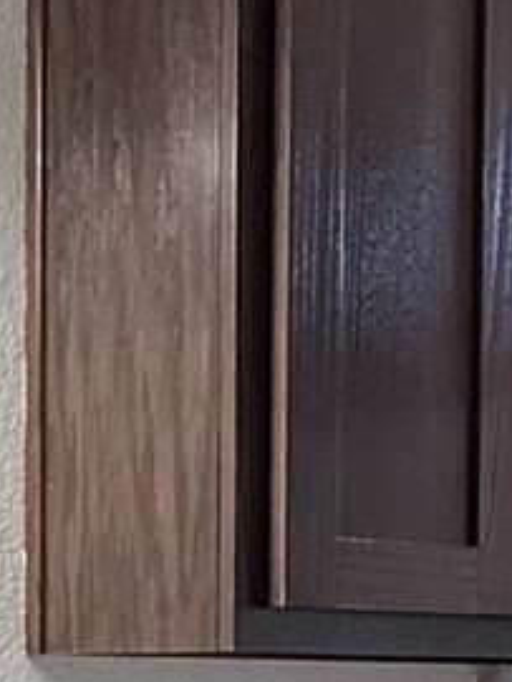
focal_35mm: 106
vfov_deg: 17.7
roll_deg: -0.4
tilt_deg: -1.7
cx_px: 154
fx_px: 2087
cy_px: 796
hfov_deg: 14.0
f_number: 2.2
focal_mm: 2.22
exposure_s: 1/60
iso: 250
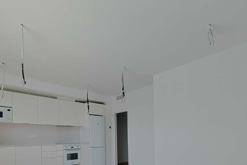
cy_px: 140
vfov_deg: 48.9
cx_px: 126
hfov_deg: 73.7
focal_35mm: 24
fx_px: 165
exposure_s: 1/350
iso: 100
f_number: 2.2
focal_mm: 2.16
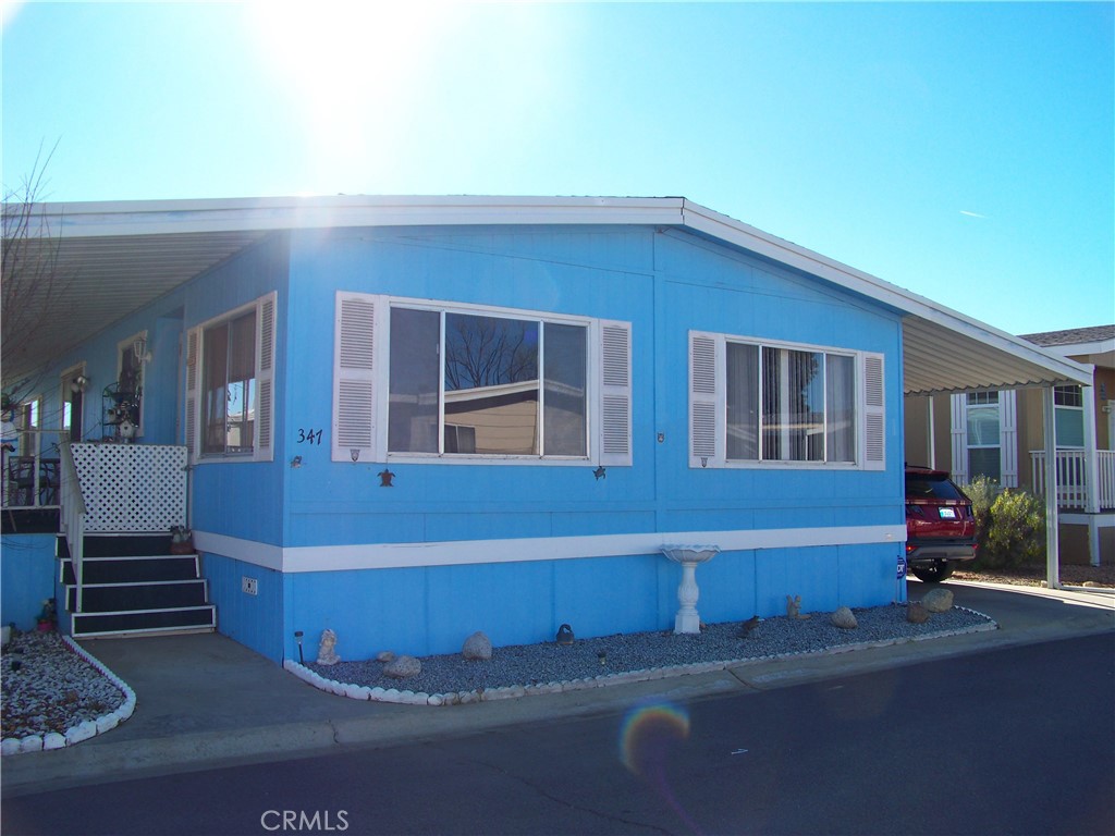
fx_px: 1063
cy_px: 418
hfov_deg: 55.4
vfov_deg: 42.9
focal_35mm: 33
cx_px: 558
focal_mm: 5.85
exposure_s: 1/400
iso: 64
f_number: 3.6
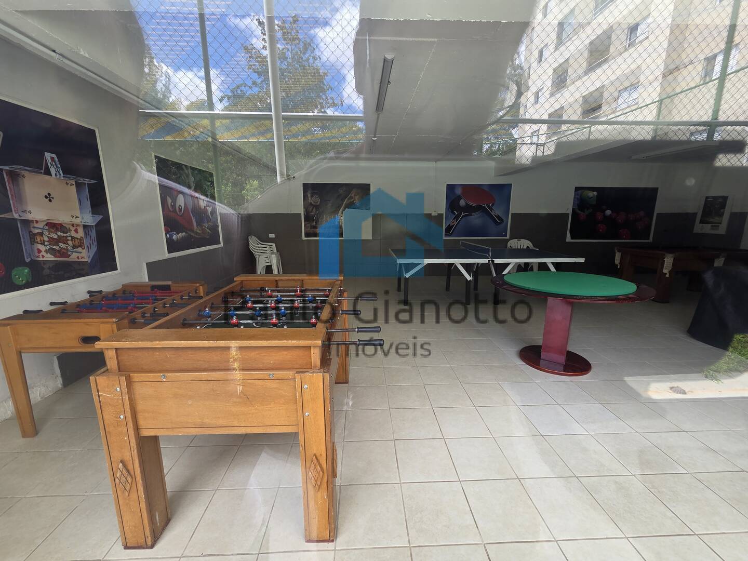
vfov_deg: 89.9
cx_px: 374
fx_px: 281
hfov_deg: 106.2
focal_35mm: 13
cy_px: 280
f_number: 2.2
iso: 50
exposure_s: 1/154
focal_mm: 2.2
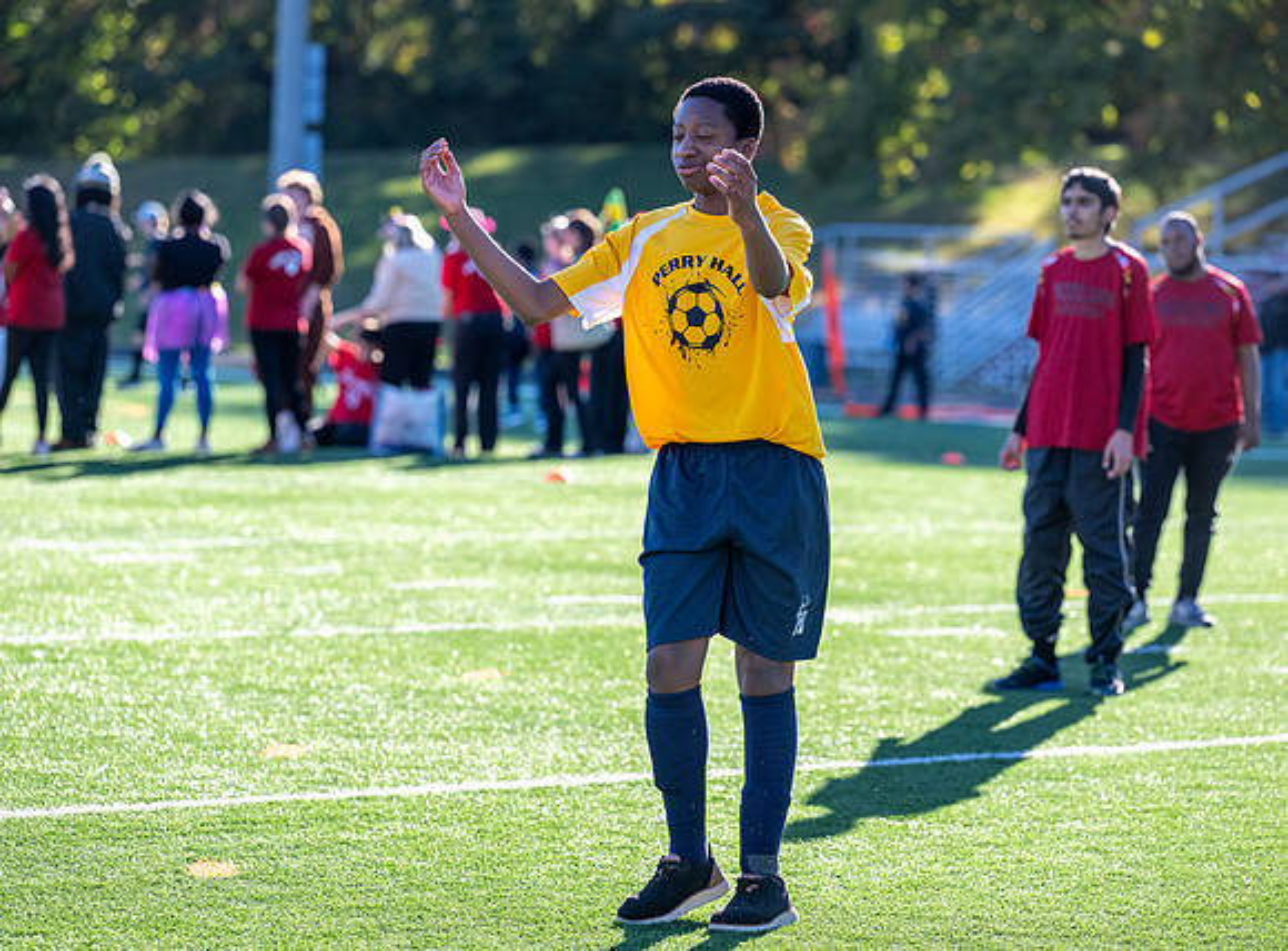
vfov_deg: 9.5
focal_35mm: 155
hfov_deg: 12.8
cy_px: 476
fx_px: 5746
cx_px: 644
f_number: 4
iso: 450
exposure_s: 1/1600
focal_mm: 145
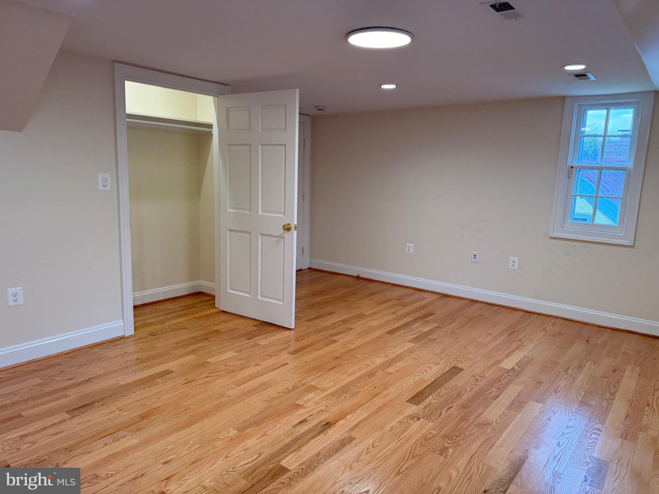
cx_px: 330
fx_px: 457
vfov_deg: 56.8
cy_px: 247
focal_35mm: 24
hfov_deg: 71.6
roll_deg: -1.5
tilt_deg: -6.8
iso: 100
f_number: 1.78
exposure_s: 1/120
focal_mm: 6.76
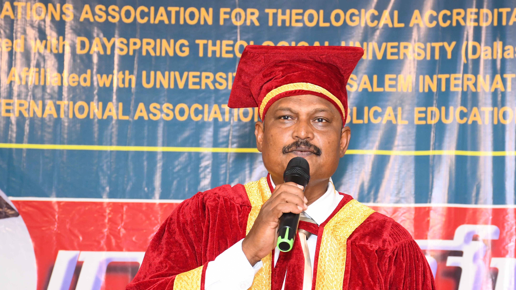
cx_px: 297
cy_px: 200
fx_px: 1820
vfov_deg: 9.1
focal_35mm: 133
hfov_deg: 16.1
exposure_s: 1/125
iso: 1600
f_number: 5.6
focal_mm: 66
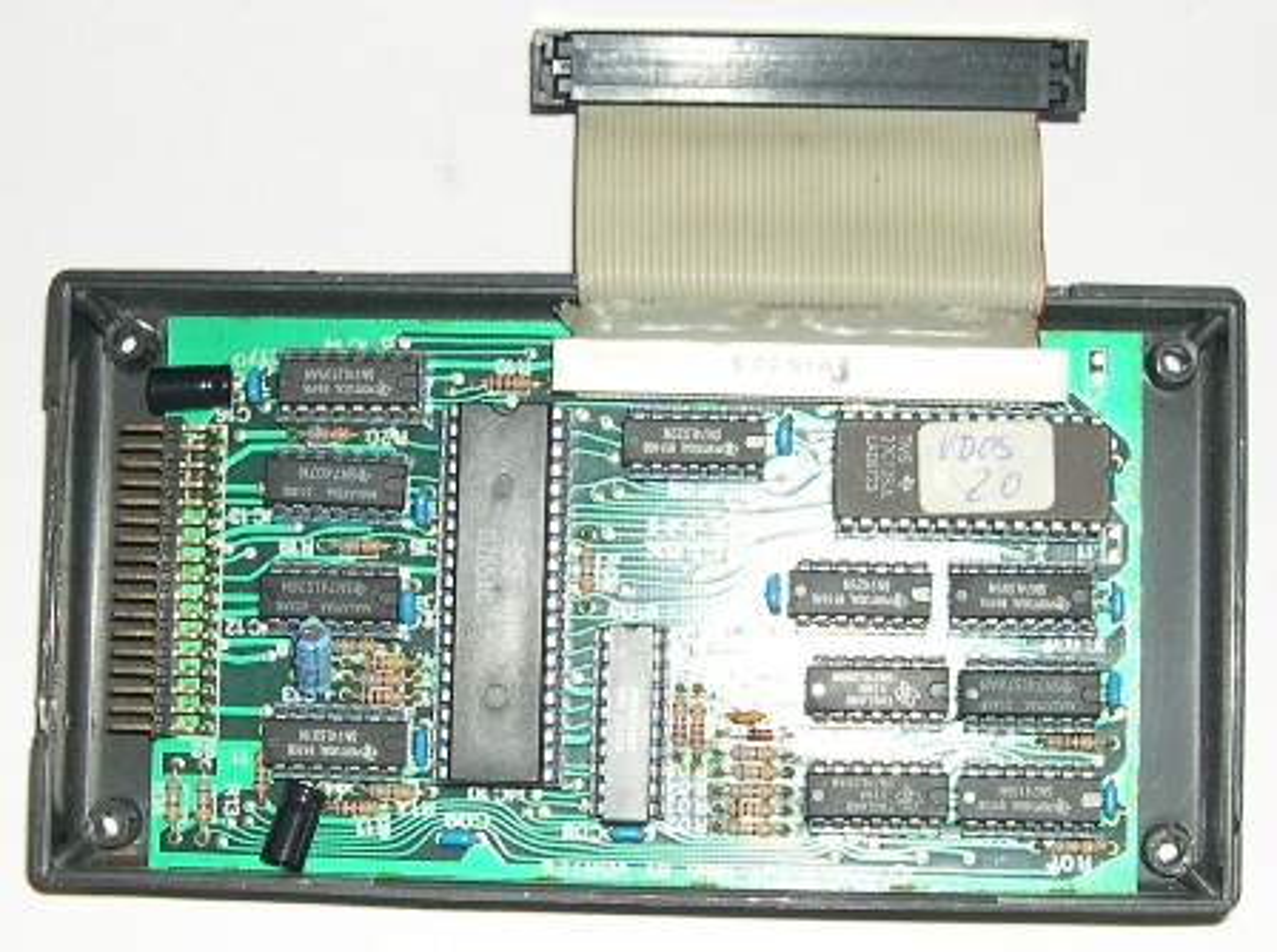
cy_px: 476
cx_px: 638
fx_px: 1399
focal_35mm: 38
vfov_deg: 37.6
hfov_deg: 49.1
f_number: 2.8
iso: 100
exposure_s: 1/60
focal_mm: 8
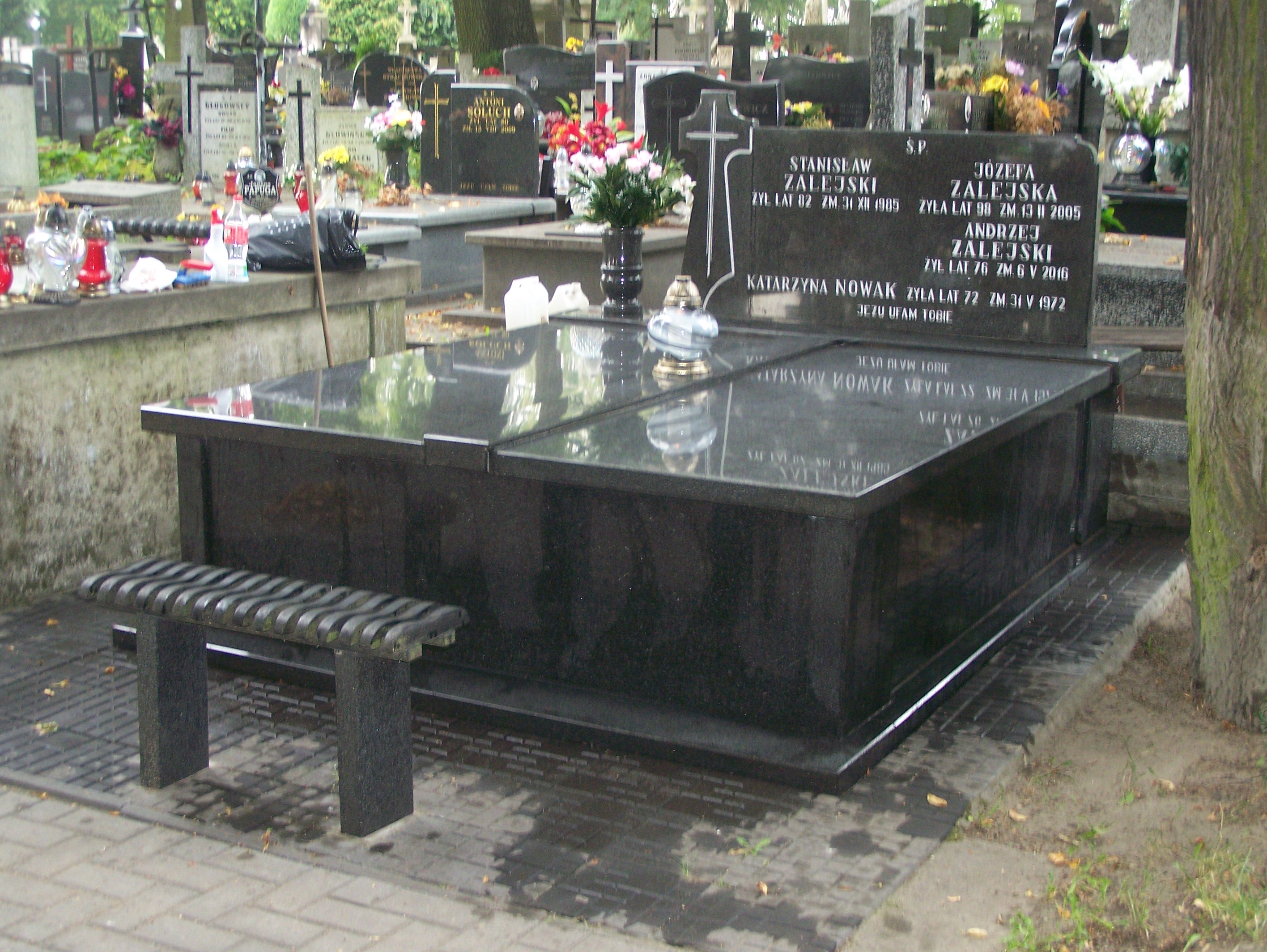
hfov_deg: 37.5
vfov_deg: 28.6
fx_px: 1868
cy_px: 476
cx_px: 634
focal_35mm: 51
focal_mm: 8.5
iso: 160
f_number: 3
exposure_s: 1/60
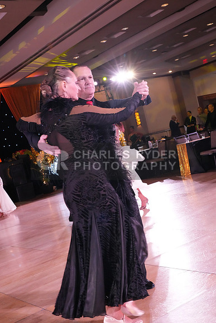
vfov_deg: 43.6
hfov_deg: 29.9
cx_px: 108
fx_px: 405
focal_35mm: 45
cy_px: 162
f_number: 8
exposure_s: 1/250
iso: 8000
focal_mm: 45
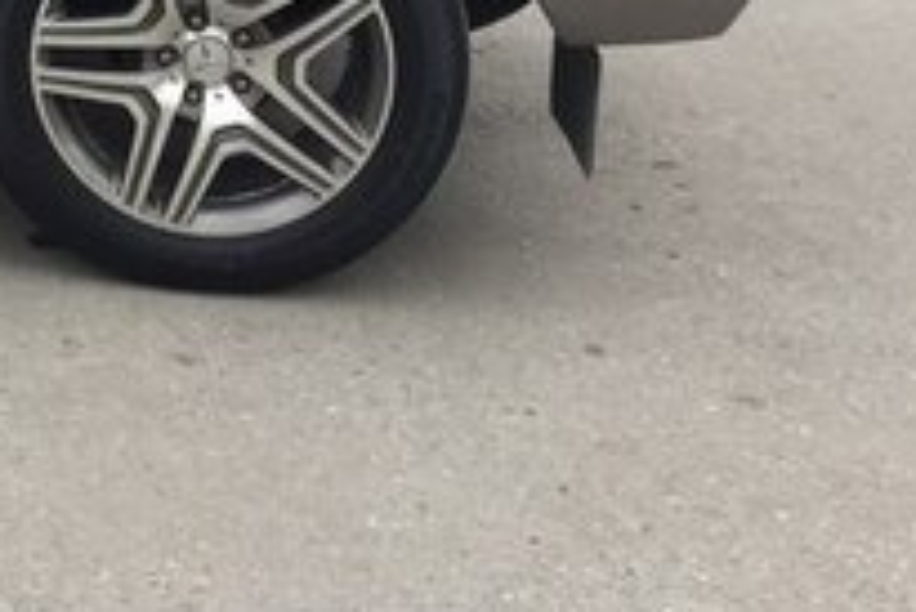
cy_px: -333
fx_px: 2470
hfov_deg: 18.8
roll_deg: -2.3
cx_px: -407
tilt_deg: -7.8
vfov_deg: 13.3
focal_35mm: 97
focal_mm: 4.15
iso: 32
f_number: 2.2
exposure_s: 1/573
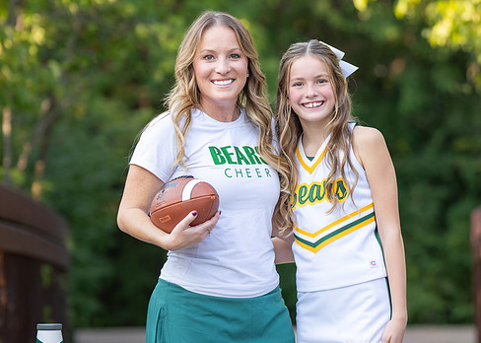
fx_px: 2935
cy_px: 188
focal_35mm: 215
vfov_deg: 6.7
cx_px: 278
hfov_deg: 9.4
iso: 320
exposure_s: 1/800
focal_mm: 121
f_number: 2.8
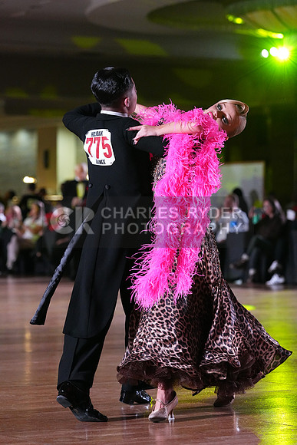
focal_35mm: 141
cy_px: 222
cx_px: 148
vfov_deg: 14.5
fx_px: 1744
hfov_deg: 9.7
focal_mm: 141
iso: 8000
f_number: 5
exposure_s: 1/400
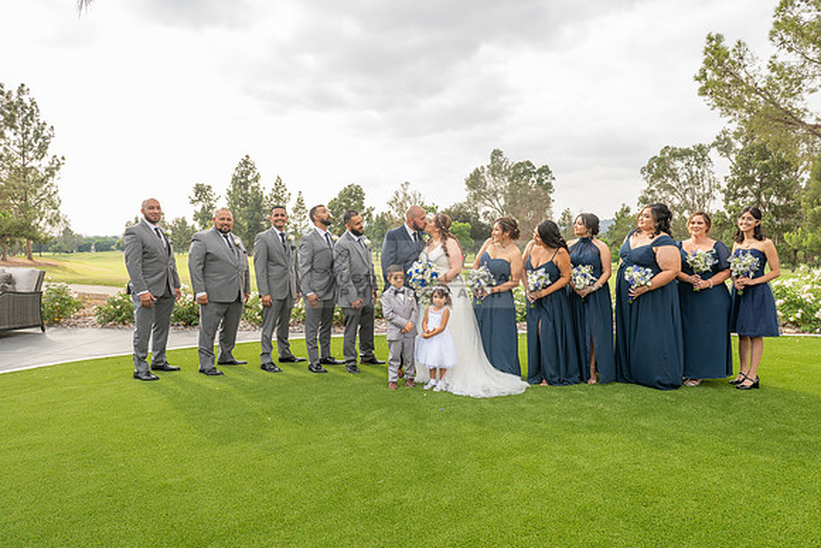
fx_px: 547
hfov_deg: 73.7
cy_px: 274
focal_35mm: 24
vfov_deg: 53.2
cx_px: 410
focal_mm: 24
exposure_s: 1/200
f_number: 6.3
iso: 200
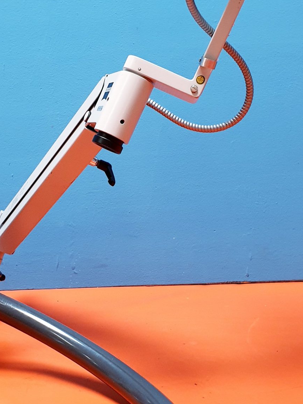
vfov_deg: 33.2
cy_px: 222
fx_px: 677
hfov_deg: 25.1
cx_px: 94
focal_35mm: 58
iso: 160
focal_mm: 4.3
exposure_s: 1/50
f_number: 2.4
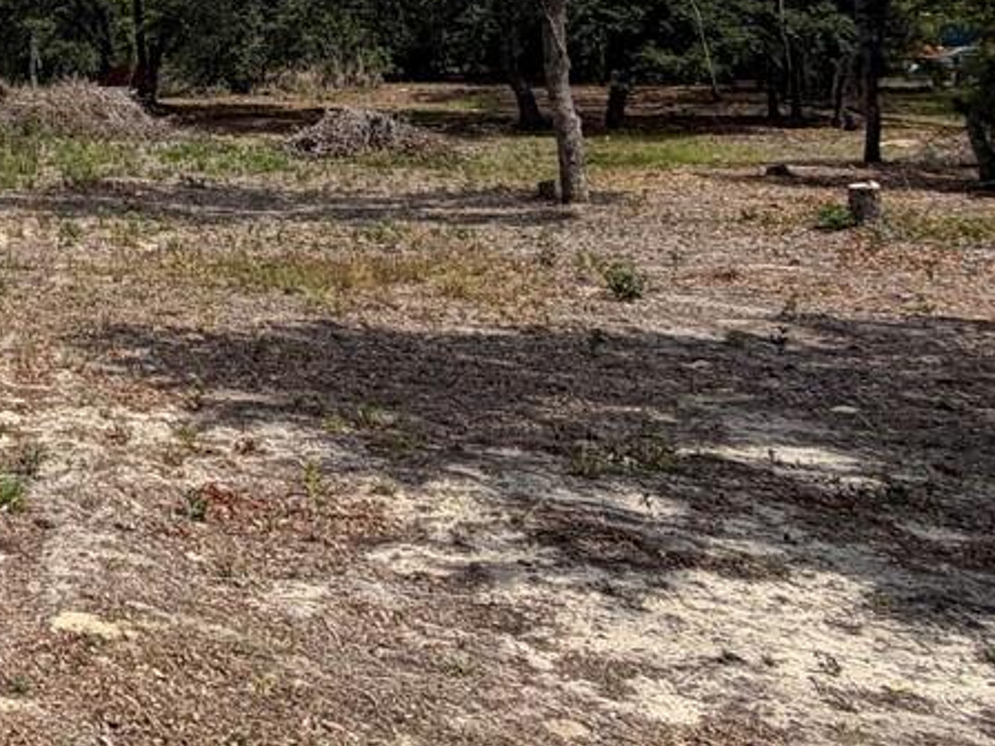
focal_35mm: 50
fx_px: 1437
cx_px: -389
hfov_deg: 28.8
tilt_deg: +5.0
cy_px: -87
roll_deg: +3.1
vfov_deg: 26.6
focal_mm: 2.22
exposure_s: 1/1259
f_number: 2.2
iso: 20
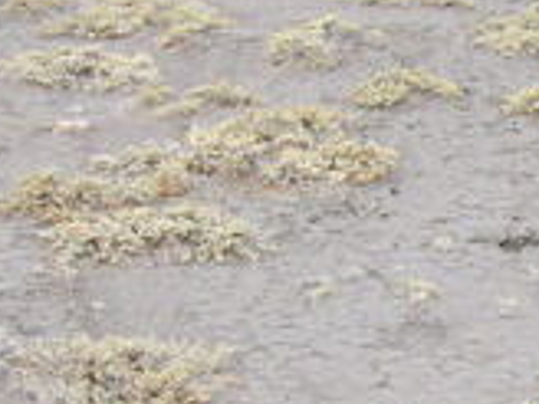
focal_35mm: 152
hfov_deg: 12.5
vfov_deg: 9.7
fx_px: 2367
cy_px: 348
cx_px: 736
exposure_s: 1/274
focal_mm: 7
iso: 100
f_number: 3.7
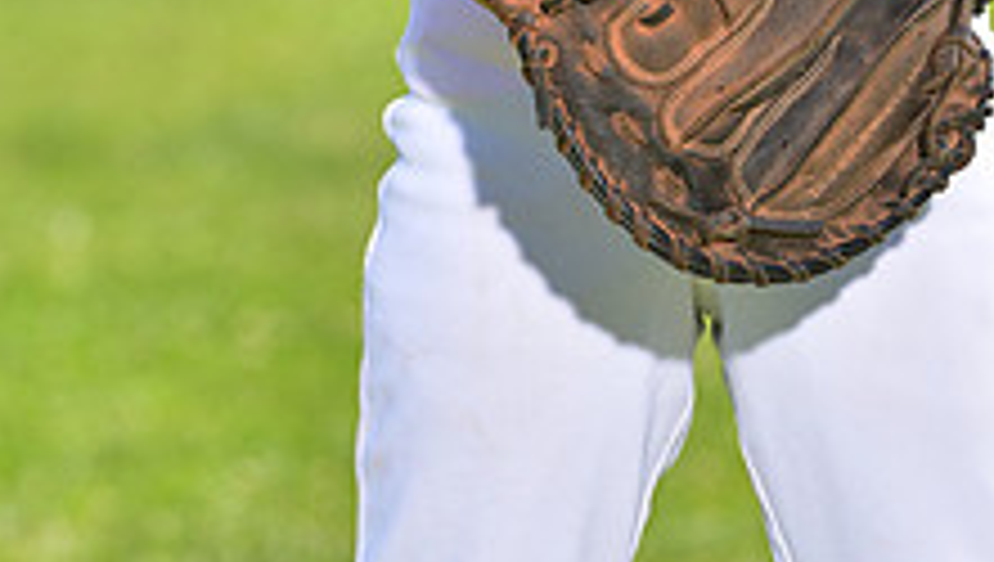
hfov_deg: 5.4
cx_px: 789
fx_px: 10504
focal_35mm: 398
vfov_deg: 3.0
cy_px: -710
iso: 80
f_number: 5.6
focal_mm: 145
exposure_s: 1/200
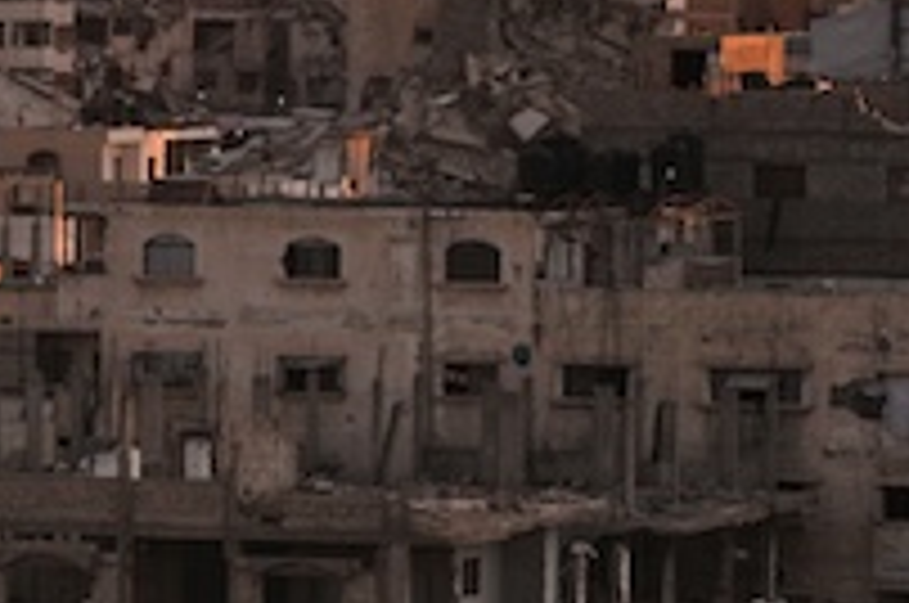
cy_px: 713
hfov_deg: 4.2
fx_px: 12252
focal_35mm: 486
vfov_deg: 2.8
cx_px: -909
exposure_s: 1/1250
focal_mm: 100
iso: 400
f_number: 5
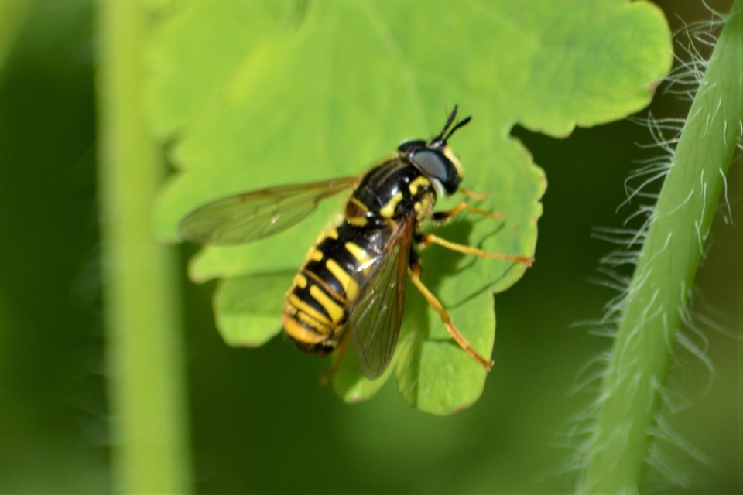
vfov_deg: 3.1
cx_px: 372
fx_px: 9287
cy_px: 248
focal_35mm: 450
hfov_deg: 4.6
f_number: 5.6
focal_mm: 300
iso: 200
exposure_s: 1/500
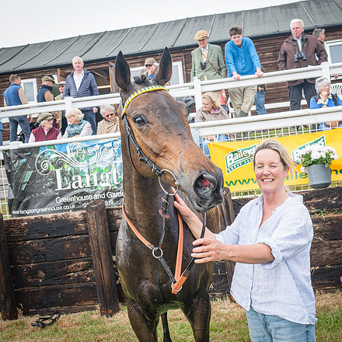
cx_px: 182
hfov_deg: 36.0
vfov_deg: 36.1
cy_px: 169
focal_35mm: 47
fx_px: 525
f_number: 5
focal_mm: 24
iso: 400
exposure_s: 1/320
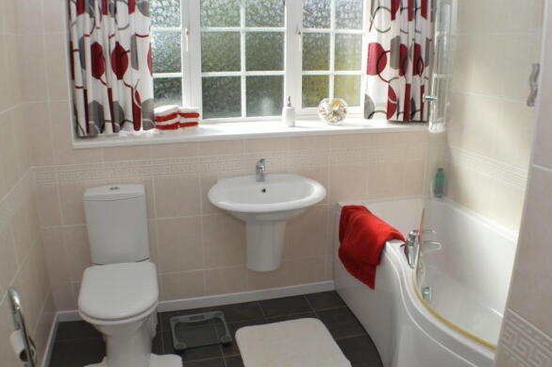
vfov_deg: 35.9
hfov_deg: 51.9
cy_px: 166
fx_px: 567
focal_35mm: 37
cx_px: 263
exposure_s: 1/125
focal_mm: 22
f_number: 5.6
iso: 100
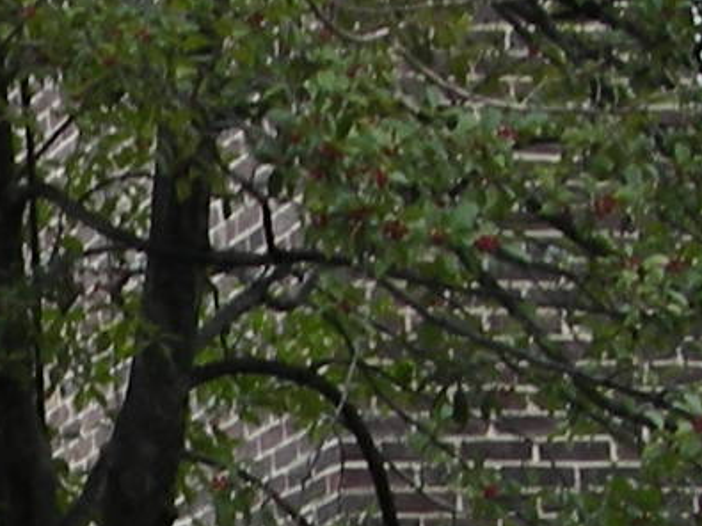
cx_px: -1045
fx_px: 5494
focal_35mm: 271
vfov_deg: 5.3
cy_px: 1173
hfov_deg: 6.9
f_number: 3.2
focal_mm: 6.3
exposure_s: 1/59.4
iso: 50
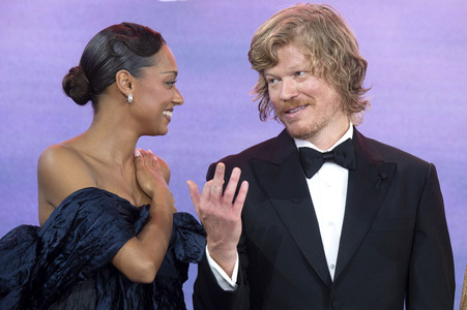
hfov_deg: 7.4
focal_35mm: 280
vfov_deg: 4.9
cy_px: 155
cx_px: 234
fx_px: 3629
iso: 1600
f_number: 8
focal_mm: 280
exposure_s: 1/250
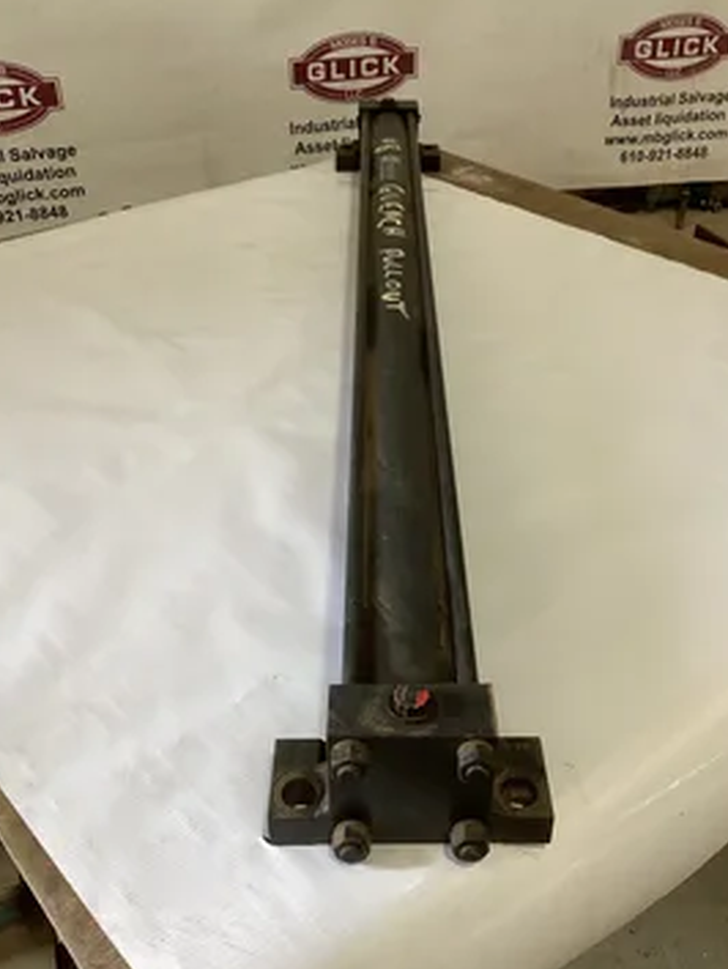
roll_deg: +2.1
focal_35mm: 35
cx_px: 389
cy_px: 531
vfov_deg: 52.5
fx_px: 980
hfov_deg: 40.7
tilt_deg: -36.8
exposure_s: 1/50
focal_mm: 3.3
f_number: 2.4
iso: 80
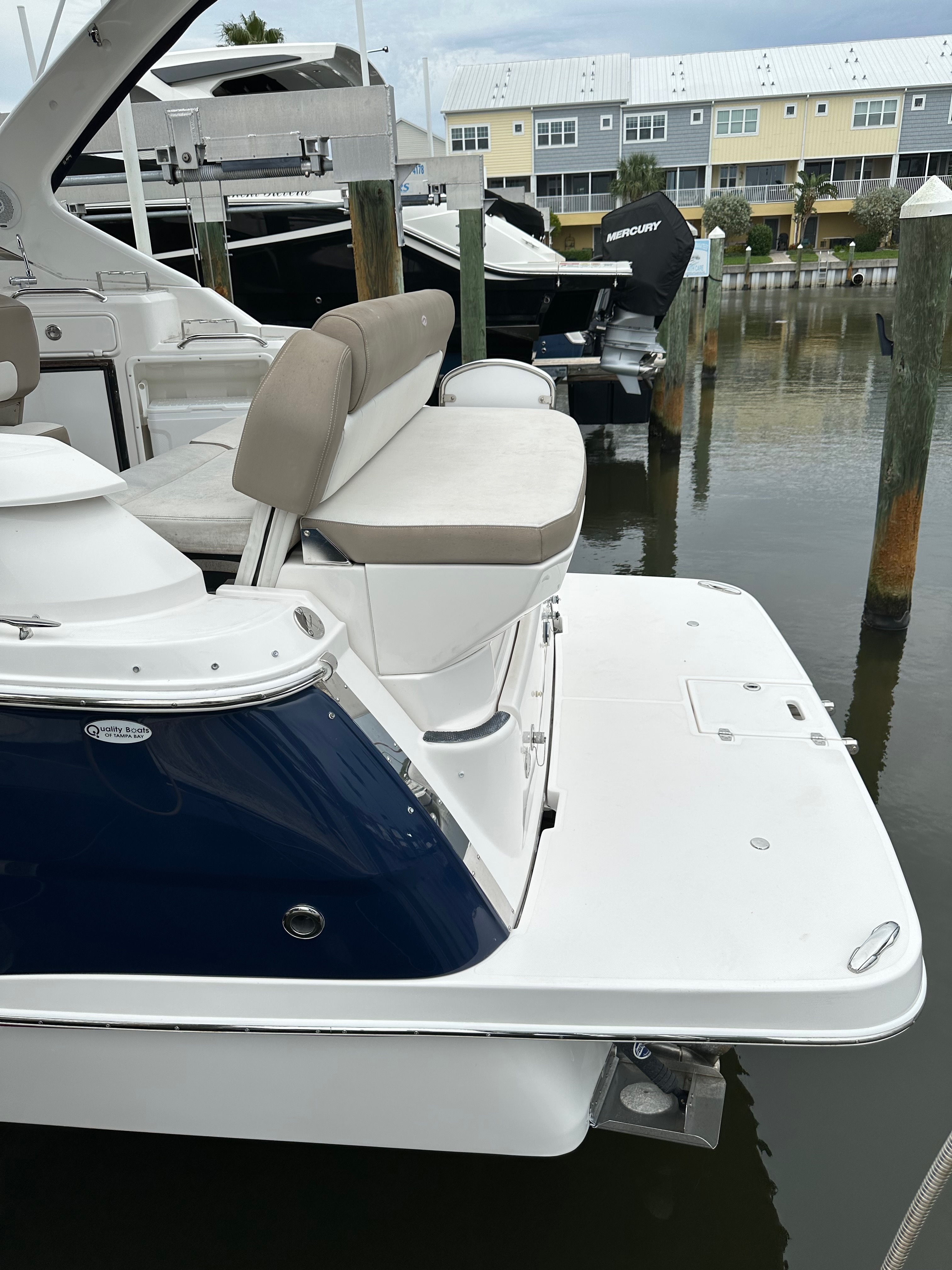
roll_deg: +2.9
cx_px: 476
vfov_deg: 71.6
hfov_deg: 56.8
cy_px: 635
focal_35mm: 24
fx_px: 880
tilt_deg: -23.8
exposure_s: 1/3058
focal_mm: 6.86
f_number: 1.78
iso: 80
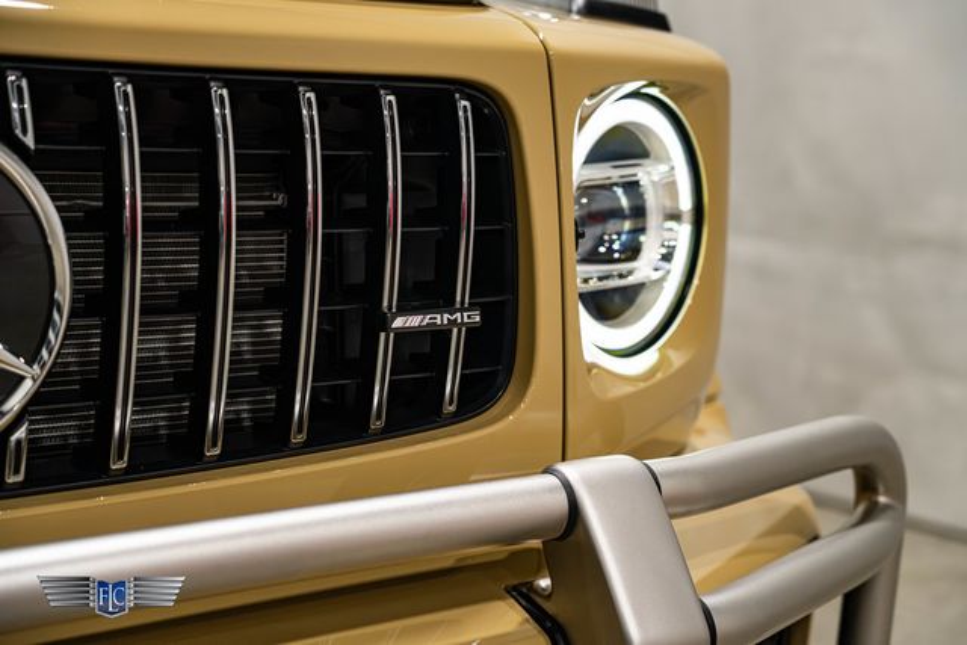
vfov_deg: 19.7
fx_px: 1854
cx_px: 484
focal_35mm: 69
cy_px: 322
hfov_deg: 29.2
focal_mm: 69
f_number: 4
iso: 1600
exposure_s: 1/100
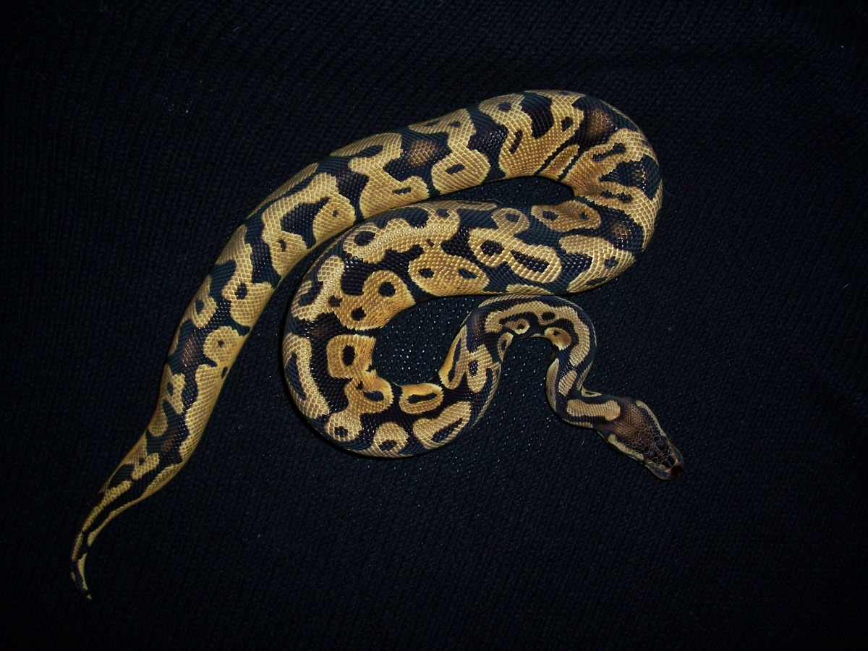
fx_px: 853
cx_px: 434
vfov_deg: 41.8
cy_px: 326
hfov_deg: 54.0
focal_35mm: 34
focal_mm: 5.6
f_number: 2.7
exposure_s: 1/60
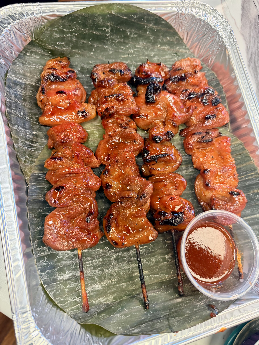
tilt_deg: -73.3
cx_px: 130
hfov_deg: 56.8
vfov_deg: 71.6
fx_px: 239
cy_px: 172
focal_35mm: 24
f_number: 1.78
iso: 200
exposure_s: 1/86
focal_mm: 6.76
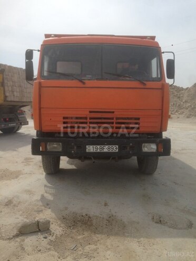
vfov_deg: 55.4
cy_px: 130
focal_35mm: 33
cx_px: 98
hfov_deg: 42.9
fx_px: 249
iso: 50
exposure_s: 1/2358
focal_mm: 4.12
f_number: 2.4
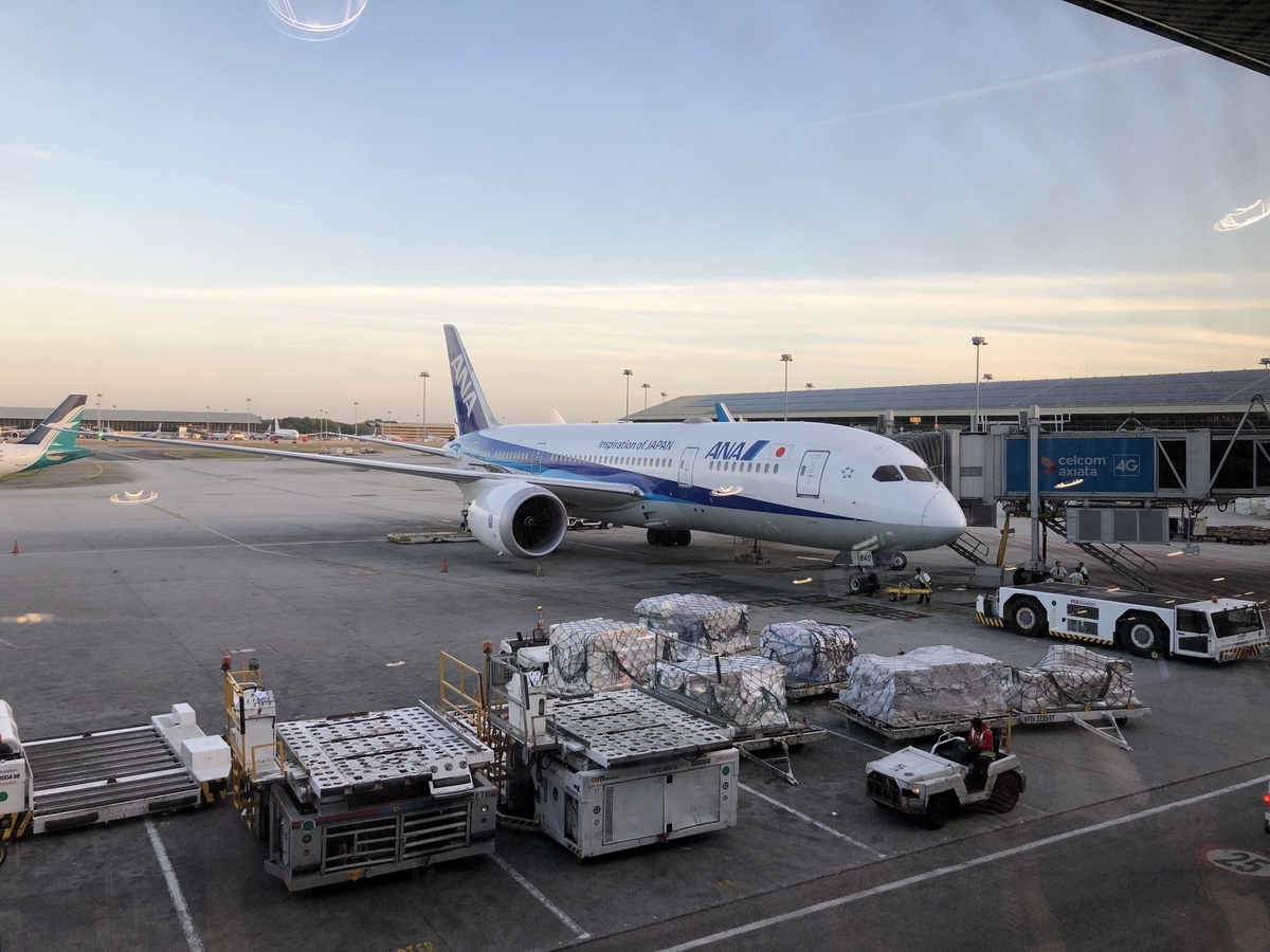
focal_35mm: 28
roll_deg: -1.3
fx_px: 1027
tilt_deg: -3.7
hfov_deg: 63.4
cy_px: 476
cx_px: 635
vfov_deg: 49.7
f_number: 1.8
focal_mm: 3.99
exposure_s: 1/50
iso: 25
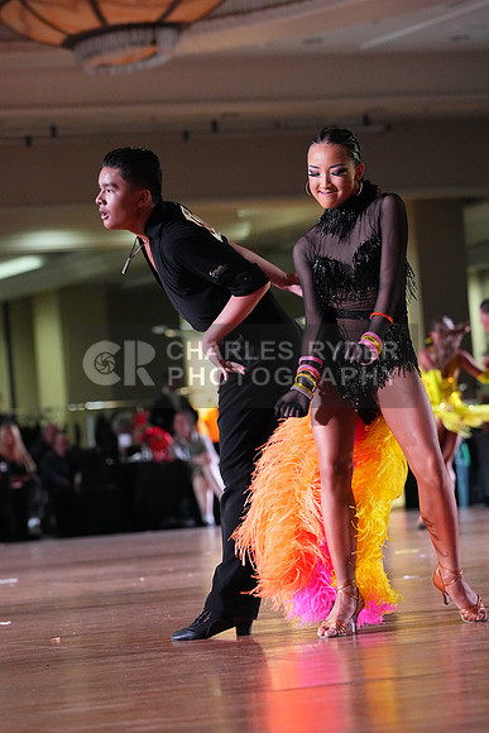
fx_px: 3176
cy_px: 366
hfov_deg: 8.8
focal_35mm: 156
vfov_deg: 13.2
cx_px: 244
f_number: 5
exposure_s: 1/400
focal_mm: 156
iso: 10000
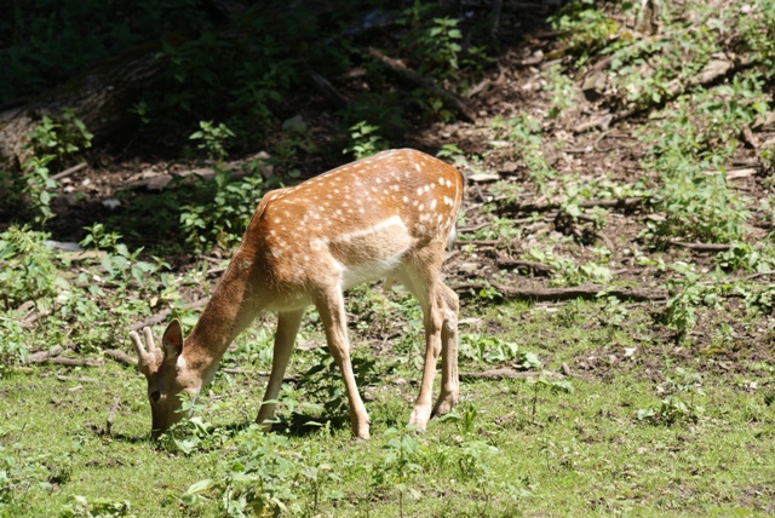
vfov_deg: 7.1
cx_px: 388
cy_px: 259
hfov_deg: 10.5
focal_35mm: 195
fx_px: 4202
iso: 100
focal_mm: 130
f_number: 5.6
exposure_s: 1/250
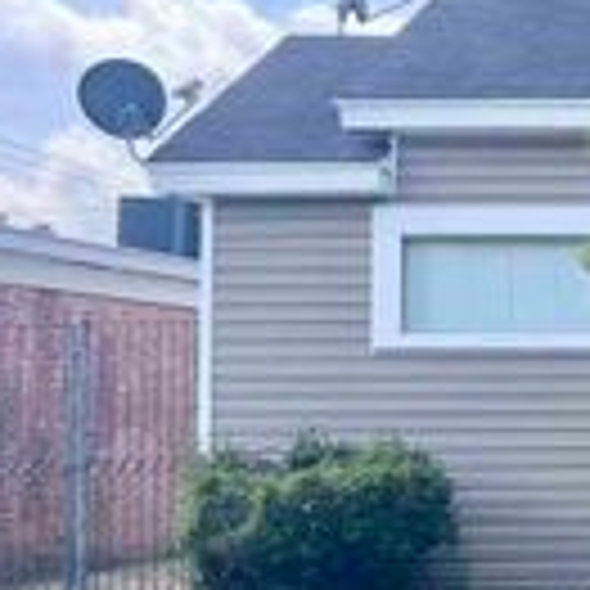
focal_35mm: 88
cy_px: 372
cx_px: 1031
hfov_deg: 16.7
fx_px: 1697
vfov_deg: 19.7
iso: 50
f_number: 1.5
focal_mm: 5.7
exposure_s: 1/1266
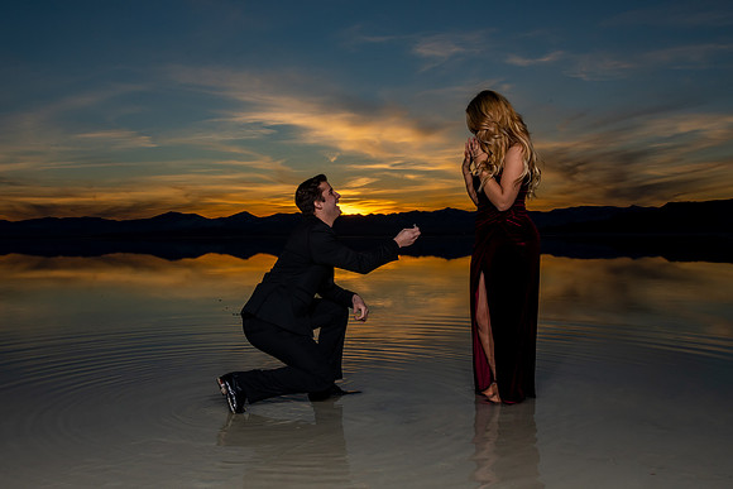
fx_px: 699
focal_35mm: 34
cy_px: 223
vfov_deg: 38.5
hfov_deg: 55.2
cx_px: 323
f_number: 18
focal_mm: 27
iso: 200
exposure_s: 1/200
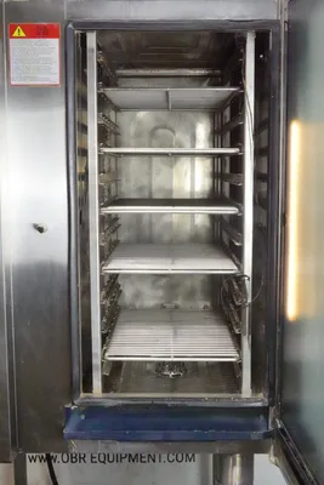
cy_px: 242
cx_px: 162
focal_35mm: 48
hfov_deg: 28.1
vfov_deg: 41.1
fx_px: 647
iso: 6400
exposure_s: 1/40
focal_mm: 17.88
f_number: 11
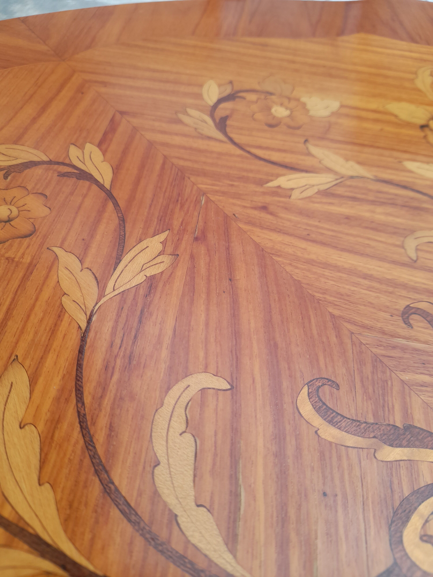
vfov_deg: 69.4
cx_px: 216
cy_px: 288
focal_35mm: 25
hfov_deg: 54.9
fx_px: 417
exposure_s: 1/100
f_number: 2
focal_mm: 4.6
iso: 20
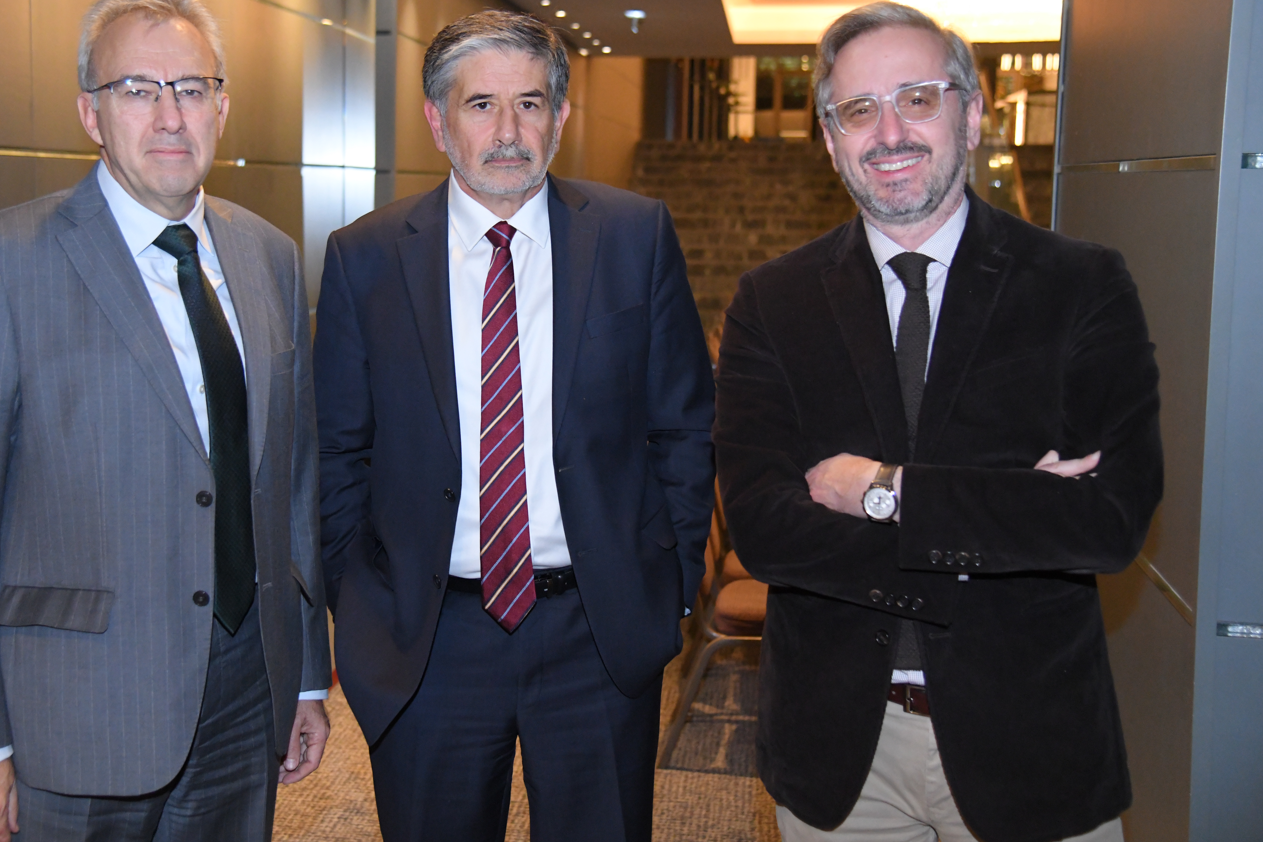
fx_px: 1614
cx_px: 519
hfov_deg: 42.6
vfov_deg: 29.2
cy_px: 344
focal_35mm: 46
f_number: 4
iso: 5000
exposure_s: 1/250
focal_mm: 38
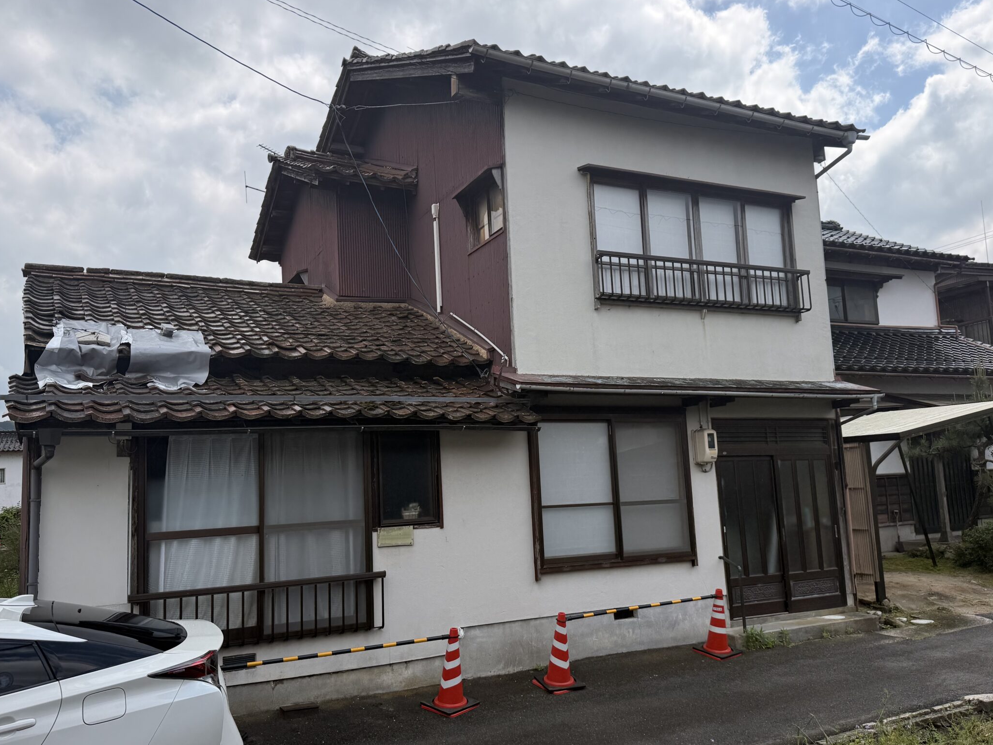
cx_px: 515
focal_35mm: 30
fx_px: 861
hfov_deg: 59.9
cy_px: 384
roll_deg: +2.8
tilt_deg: +7.2
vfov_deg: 46.8
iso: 80
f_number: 1.78
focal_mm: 6.76
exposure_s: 1/7353
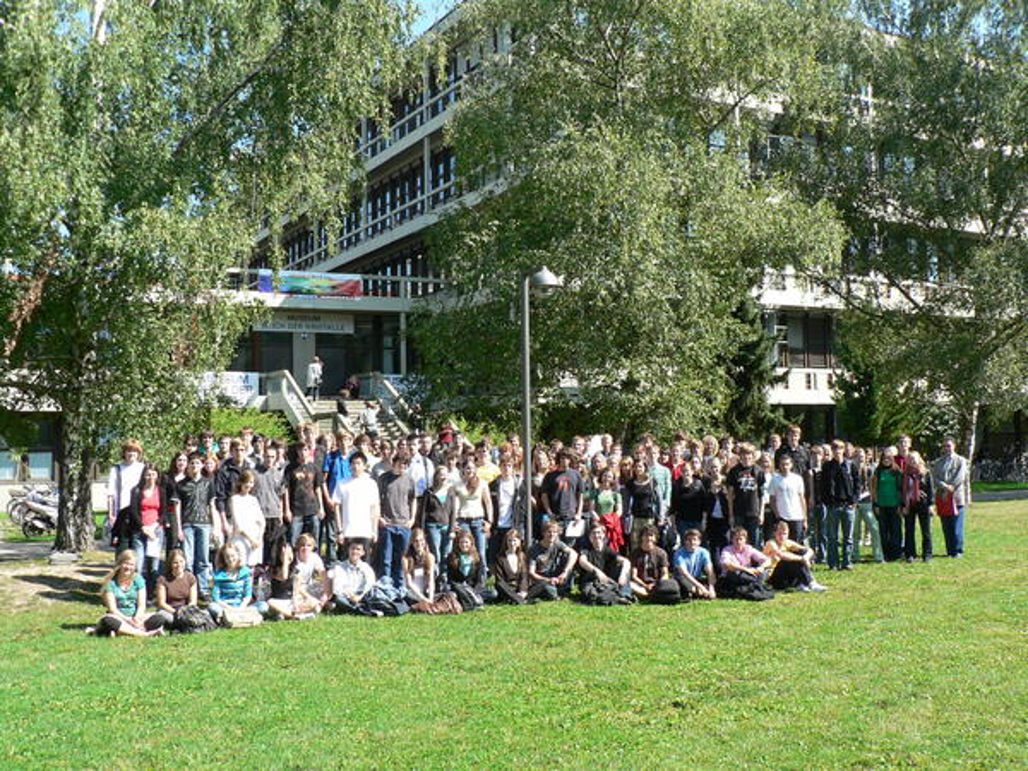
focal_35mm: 36
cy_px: 386
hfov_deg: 51.4
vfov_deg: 39.7
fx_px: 1069
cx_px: 514
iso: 80
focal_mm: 6
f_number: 4
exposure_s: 1/200
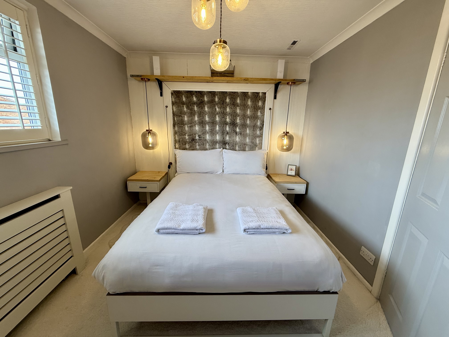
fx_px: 182
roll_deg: -0.8
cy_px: 168
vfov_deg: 85.7
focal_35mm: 14
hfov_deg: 102.1
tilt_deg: -12.8
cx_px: 224
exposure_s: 1/100
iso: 100
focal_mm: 2.22
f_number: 2.2
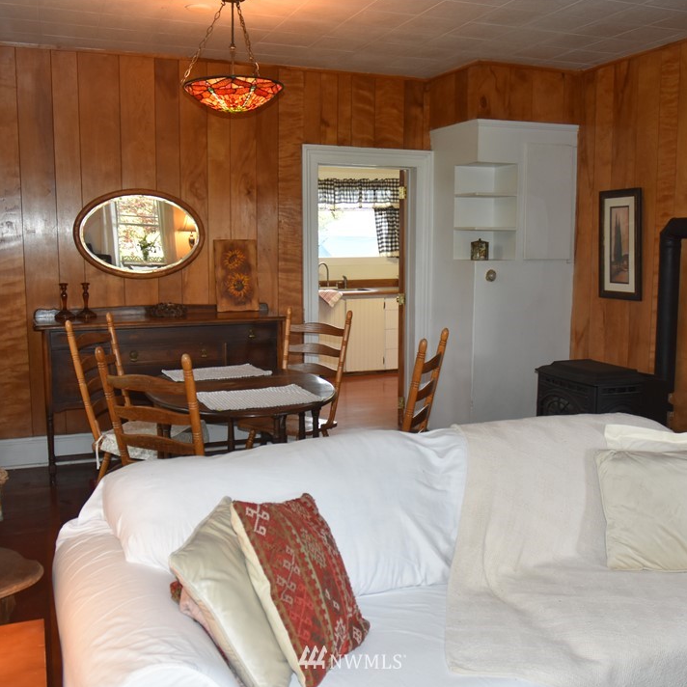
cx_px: 352
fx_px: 786
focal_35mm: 35
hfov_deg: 47.2
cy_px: 344
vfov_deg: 47.2
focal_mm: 18
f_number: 4
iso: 400
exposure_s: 1/60
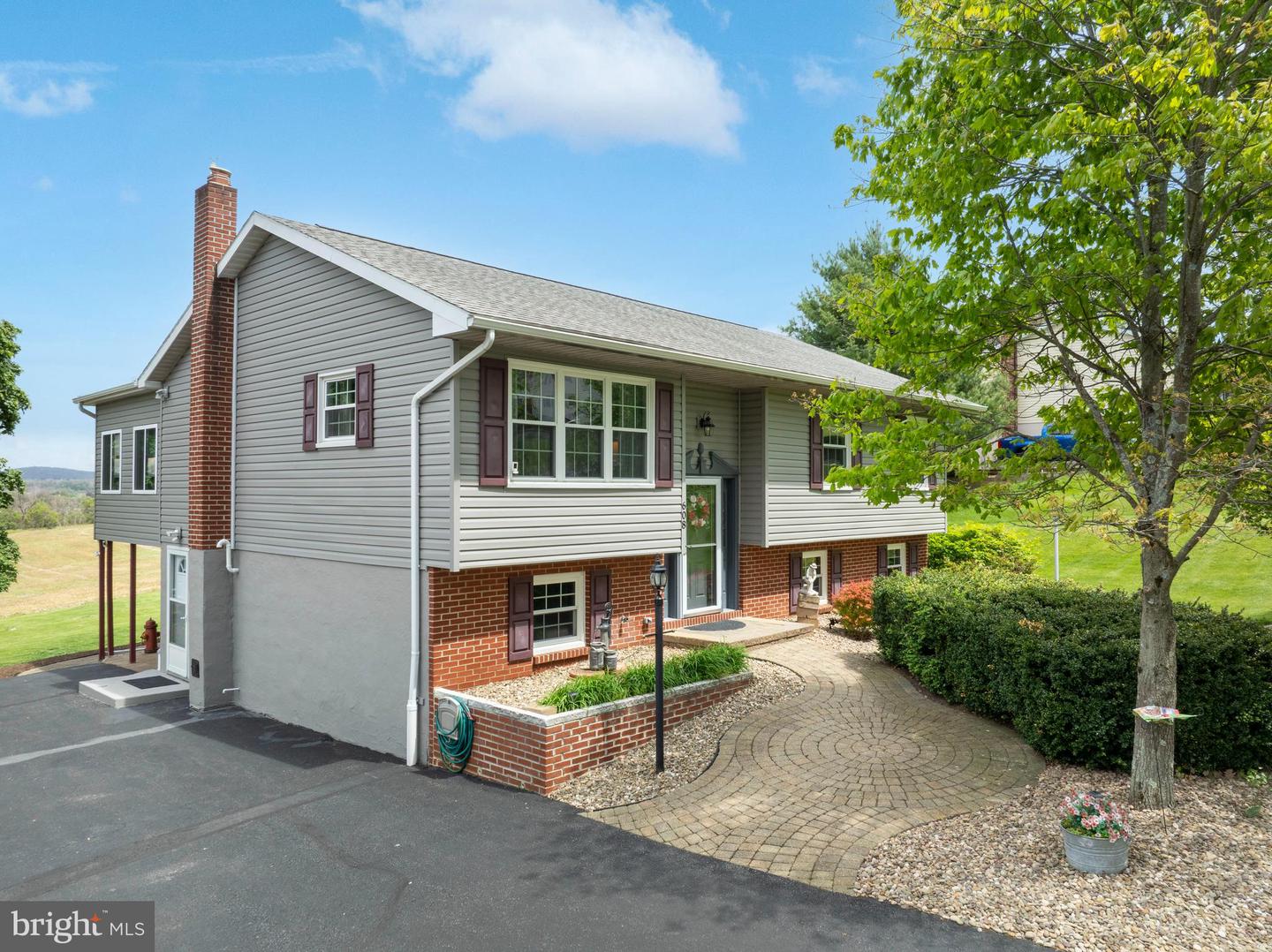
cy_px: 476
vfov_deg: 56.8
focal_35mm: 24
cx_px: 636
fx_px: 881
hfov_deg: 71.6
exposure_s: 1/160
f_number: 7.1
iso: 100
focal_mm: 12.29
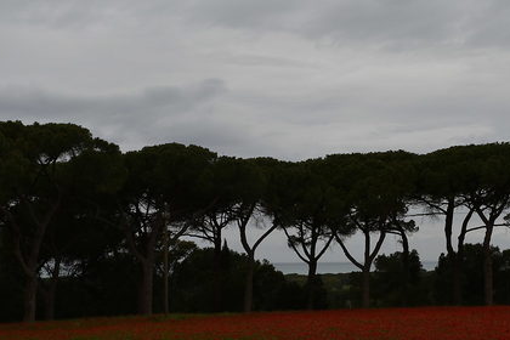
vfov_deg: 22.5
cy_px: 223
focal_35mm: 60
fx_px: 850
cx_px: 248
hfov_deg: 33.4
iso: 100
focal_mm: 28
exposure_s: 1/20
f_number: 16
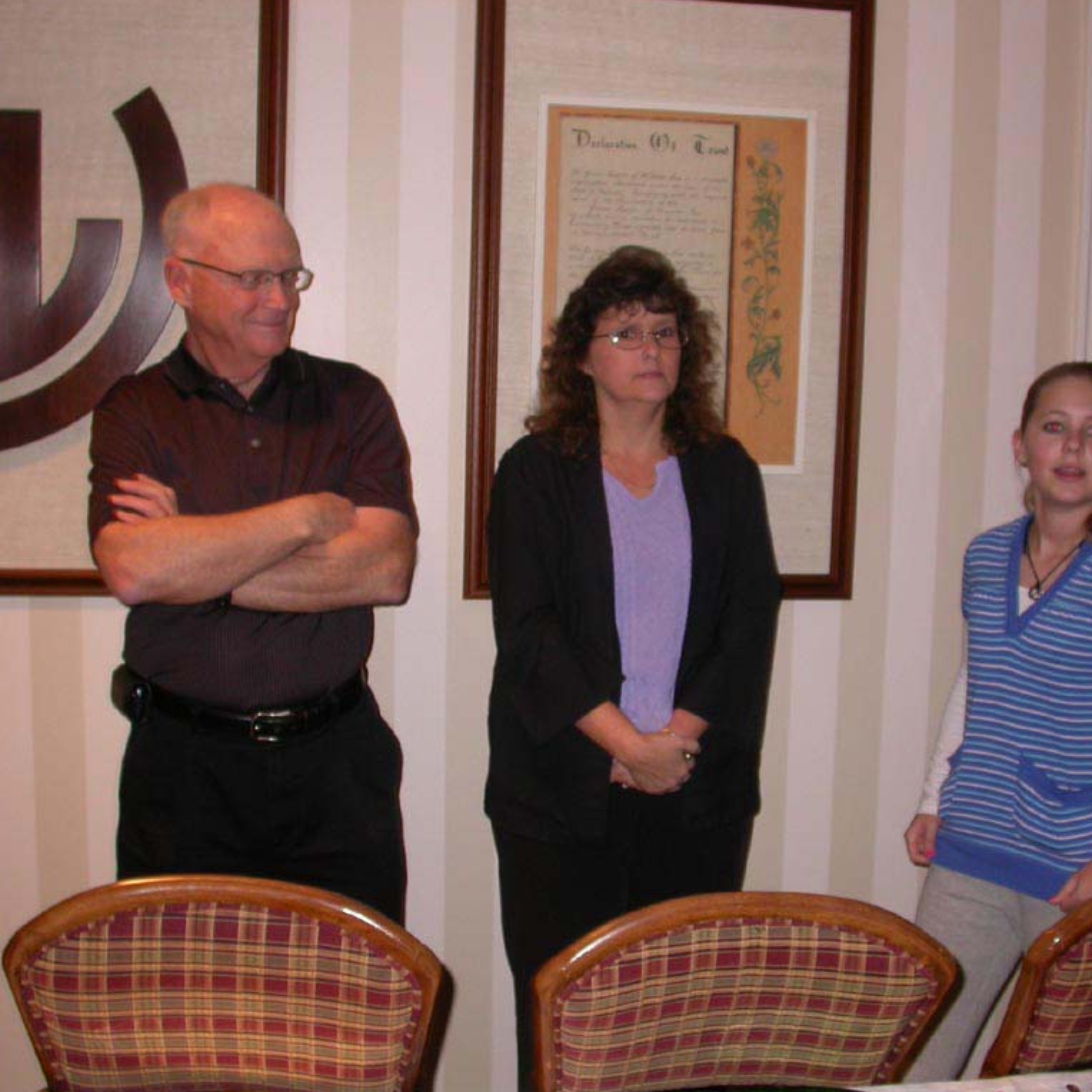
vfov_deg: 37.6
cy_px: 546
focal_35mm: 45
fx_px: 1606
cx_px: 583
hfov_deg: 37.5
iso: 100
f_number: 2.6
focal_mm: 7.85
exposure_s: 1/60
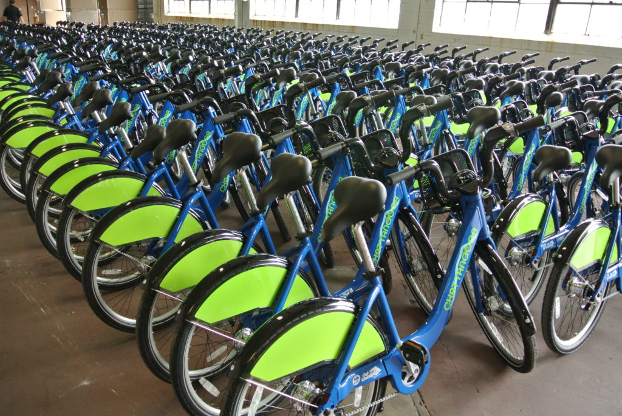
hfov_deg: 63.6
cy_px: 208
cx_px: 311
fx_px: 502
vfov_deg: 45.1
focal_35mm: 29
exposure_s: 1/30
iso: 450
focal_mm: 11
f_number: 3.5
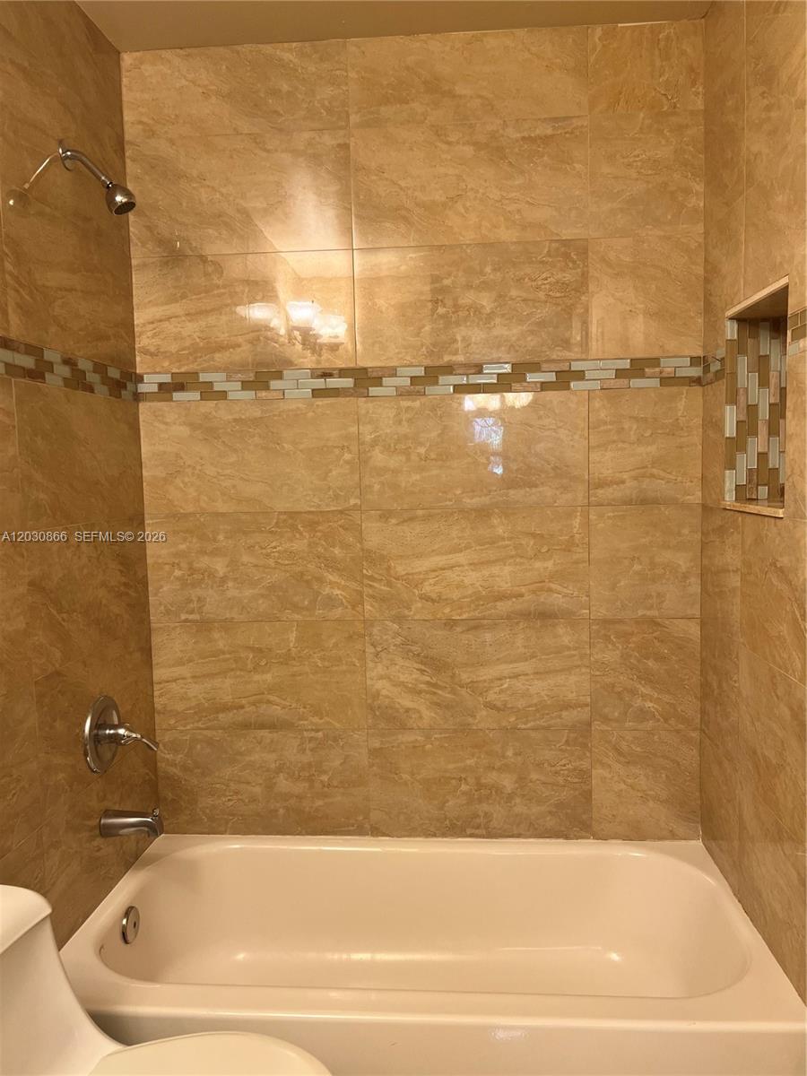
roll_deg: +1.8
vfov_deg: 67.3
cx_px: 404
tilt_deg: -2.8
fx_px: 808
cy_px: 538
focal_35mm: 26
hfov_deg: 53.1
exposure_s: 1/60
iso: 80
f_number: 1.5
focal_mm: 5.7
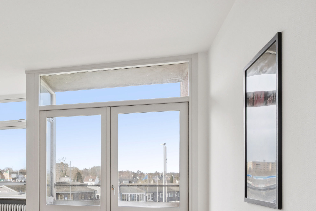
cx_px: 21
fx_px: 333
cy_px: 192
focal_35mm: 38
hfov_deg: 45.1
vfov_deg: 33.2
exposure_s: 1/160
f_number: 9
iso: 640
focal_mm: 19.5
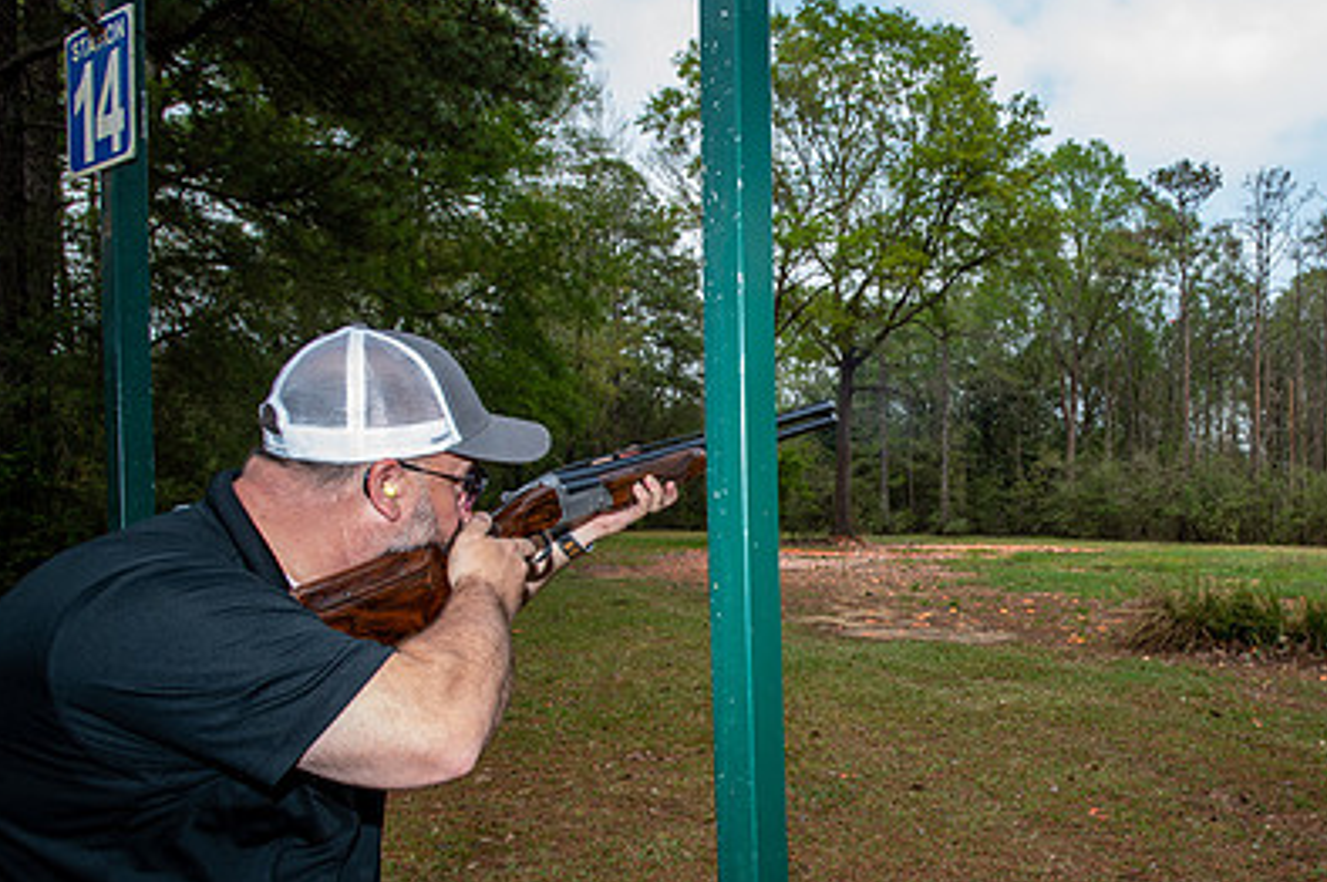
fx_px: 1031
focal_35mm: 28
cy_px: 545
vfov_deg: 46.0
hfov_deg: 63.2
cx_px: 923
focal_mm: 19
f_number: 5.6
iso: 125
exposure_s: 1/160
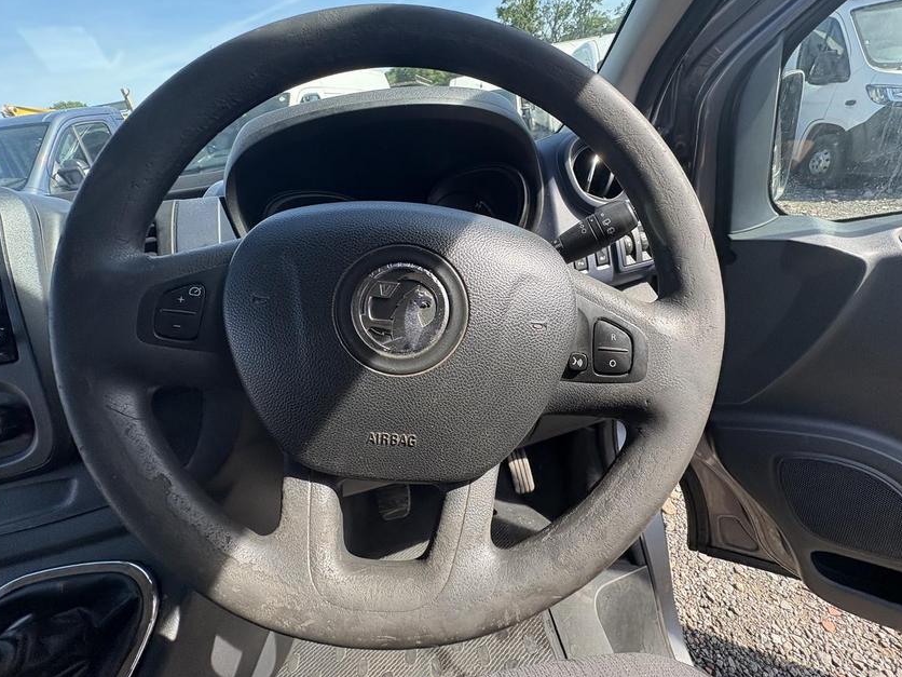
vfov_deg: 81.7
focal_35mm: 15
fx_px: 391
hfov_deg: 98.2
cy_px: 325
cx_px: 456
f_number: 2.2
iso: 64
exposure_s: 1/362
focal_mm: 2.22
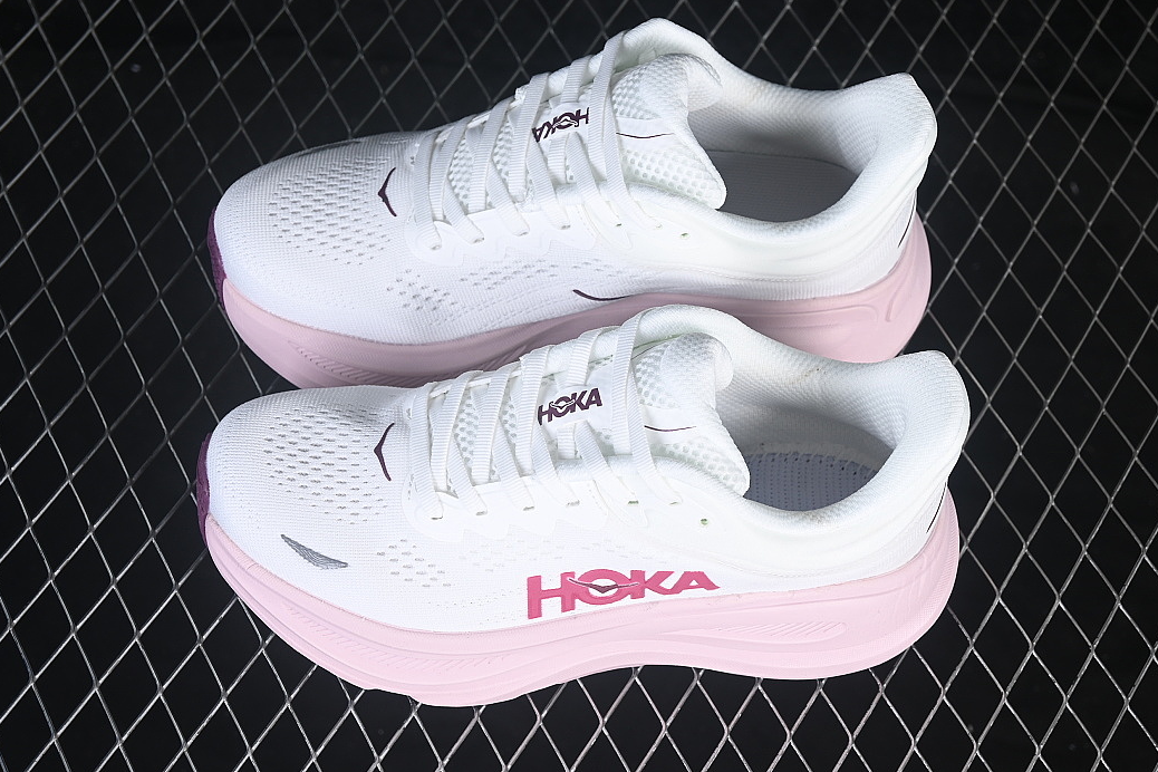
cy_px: 390
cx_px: 597
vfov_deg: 17.5
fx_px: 2509
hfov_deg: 26.0
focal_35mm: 78
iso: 160
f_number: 7.1
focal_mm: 50
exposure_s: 1/80
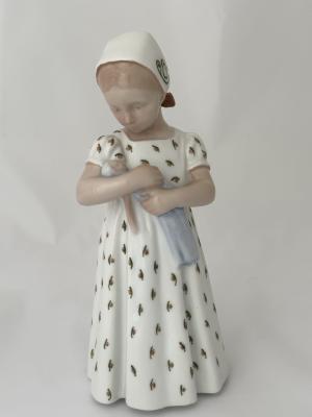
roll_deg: +2.0
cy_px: 208
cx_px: 156
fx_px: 577
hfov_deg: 30.3
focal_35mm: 48
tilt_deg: -17.5
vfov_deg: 39.7
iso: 64
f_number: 1.78
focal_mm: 6.86
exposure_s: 1/60
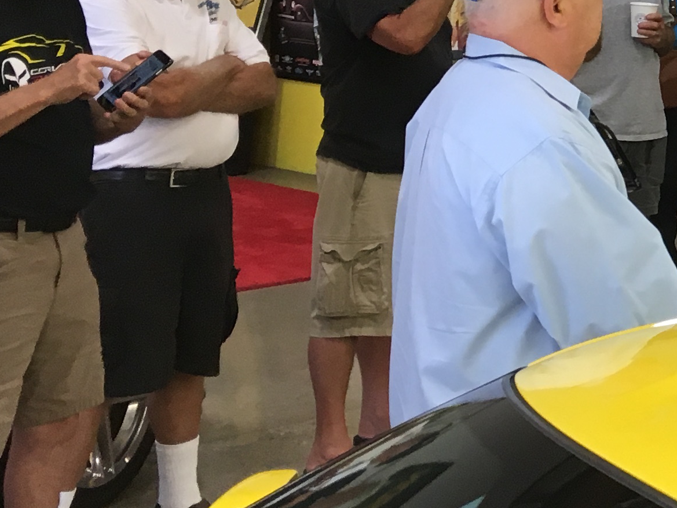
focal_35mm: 100
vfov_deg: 14.2
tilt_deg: +2.5
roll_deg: -2.8
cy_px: -145
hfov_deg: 17.4
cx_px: 1062
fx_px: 1956
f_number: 2.2
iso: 32
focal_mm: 4.15
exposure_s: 1/30
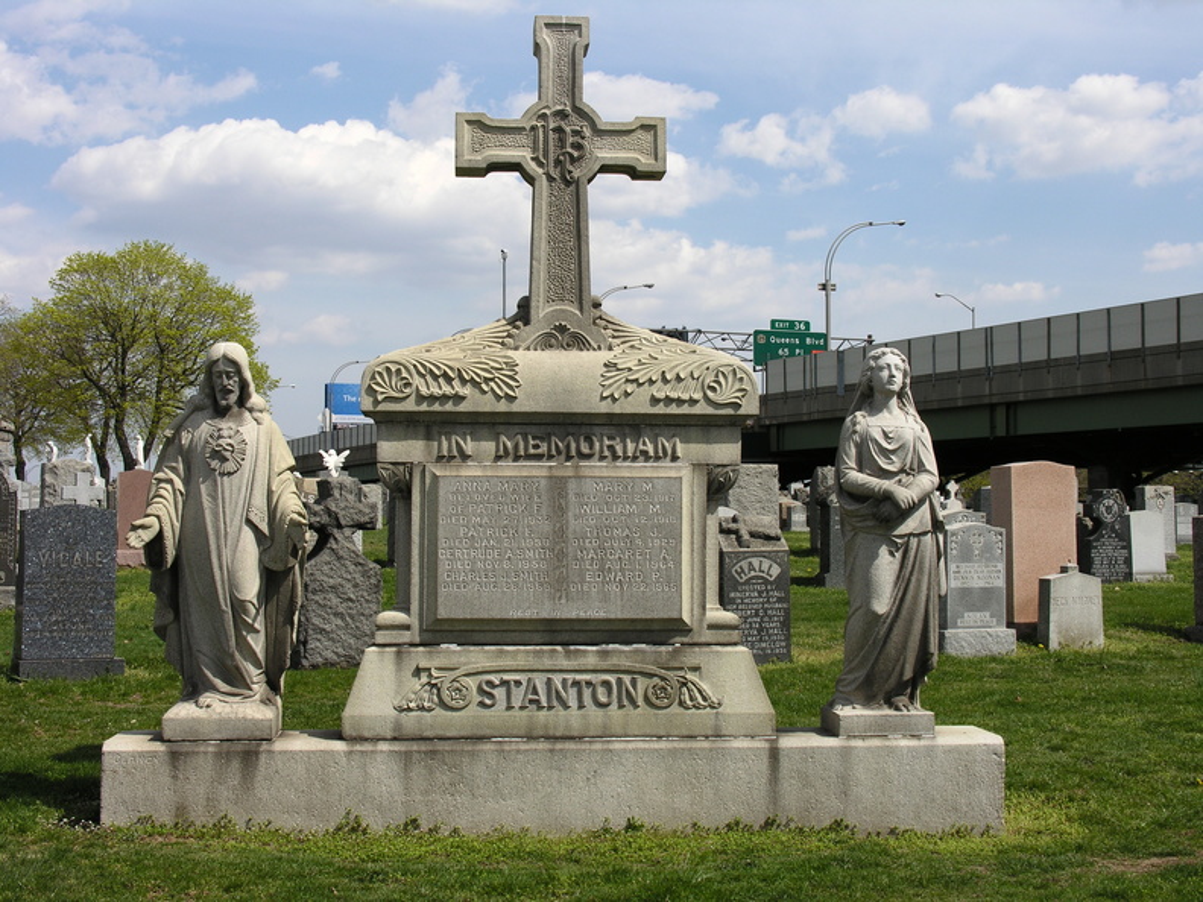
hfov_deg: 35.5
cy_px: 451
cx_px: 602
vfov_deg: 27.0
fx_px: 1877
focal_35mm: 54
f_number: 7
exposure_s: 1/265
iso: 50
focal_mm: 13.8
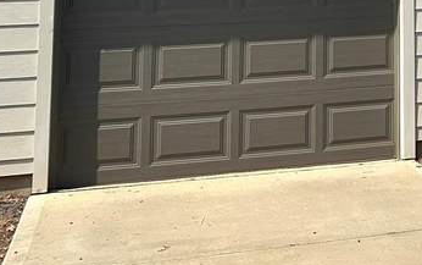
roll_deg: +2.6
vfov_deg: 13.0
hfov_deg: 19.1
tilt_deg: +11.8
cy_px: -170
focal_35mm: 94
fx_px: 1082
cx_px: 649
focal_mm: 6.86
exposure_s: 1/5848
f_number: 1.78
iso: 80
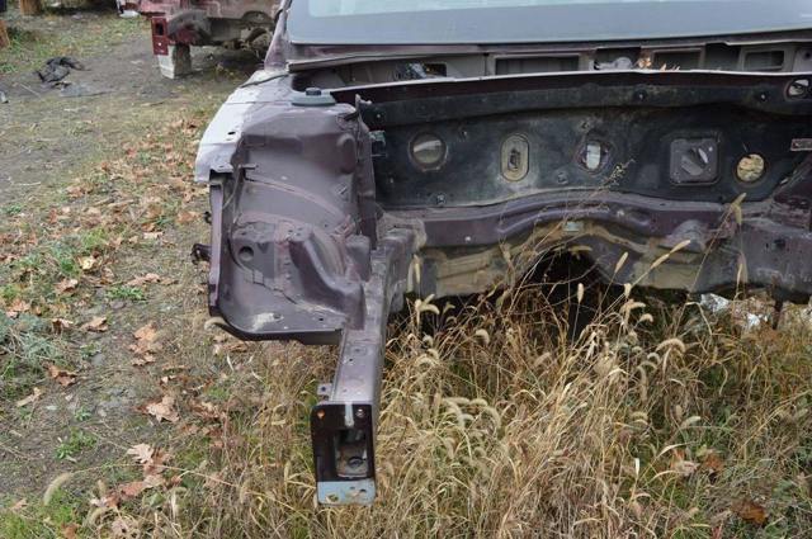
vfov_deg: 41.6
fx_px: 710
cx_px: 406
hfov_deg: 59.6
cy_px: 270
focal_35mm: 32
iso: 200
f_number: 5.6
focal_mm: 21
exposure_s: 1/125
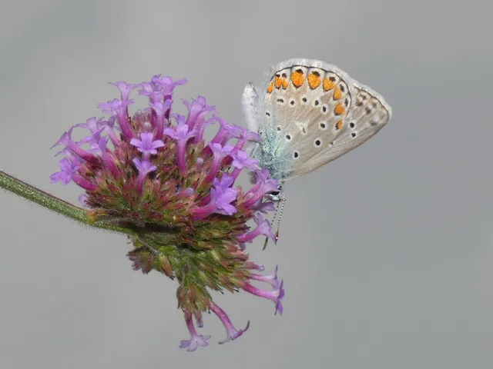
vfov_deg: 7.0
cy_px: 184
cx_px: 246
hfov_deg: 9.4
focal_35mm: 211
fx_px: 3005
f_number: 5.5
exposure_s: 1/250
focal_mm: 37.8
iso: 80
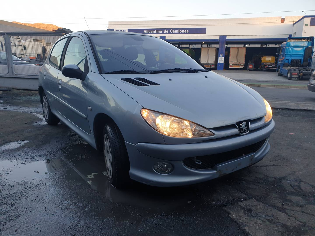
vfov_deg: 53.1
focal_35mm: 26
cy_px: 118
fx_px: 237
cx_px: 158
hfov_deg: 67.3
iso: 50
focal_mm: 4.3
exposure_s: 1/111
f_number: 2.4
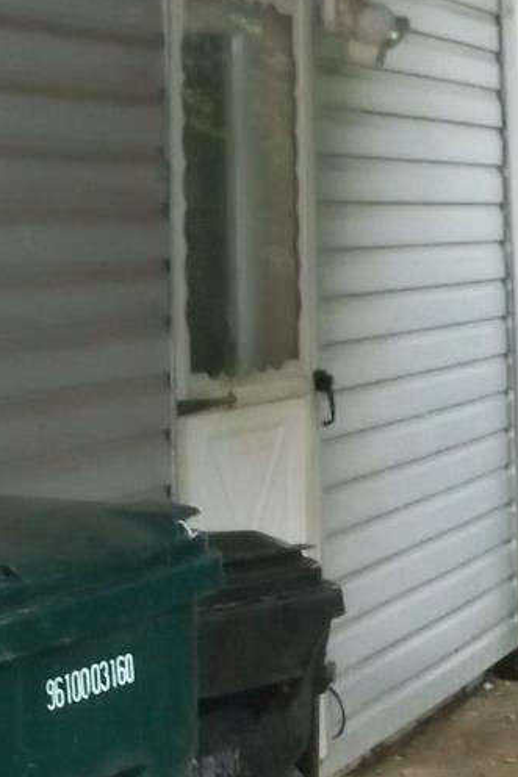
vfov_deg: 18.1
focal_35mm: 113
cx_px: 469
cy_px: 284
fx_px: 2440
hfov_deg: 12.0
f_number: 3.1
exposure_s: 1/30
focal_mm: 6.5
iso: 400
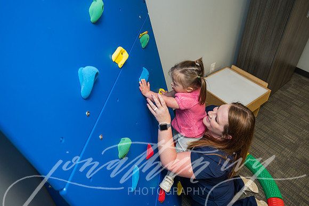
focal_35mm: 27
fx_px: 229
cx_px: 172
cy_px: 91
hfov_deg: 67.7
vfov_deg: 48.2
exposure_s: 1/200
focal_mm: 24
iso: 2500
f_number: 3.5
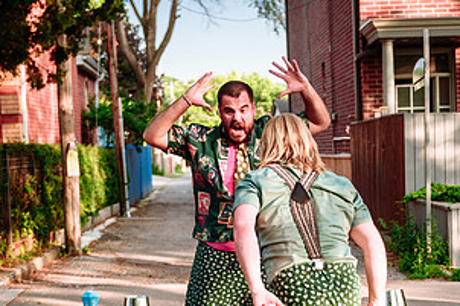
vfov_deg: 18.0
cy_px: 252
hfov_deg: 27.0
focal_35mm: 75
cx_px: 248
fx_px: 958
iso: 500
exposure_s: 1/1000
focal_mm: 25.9
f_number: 1.8
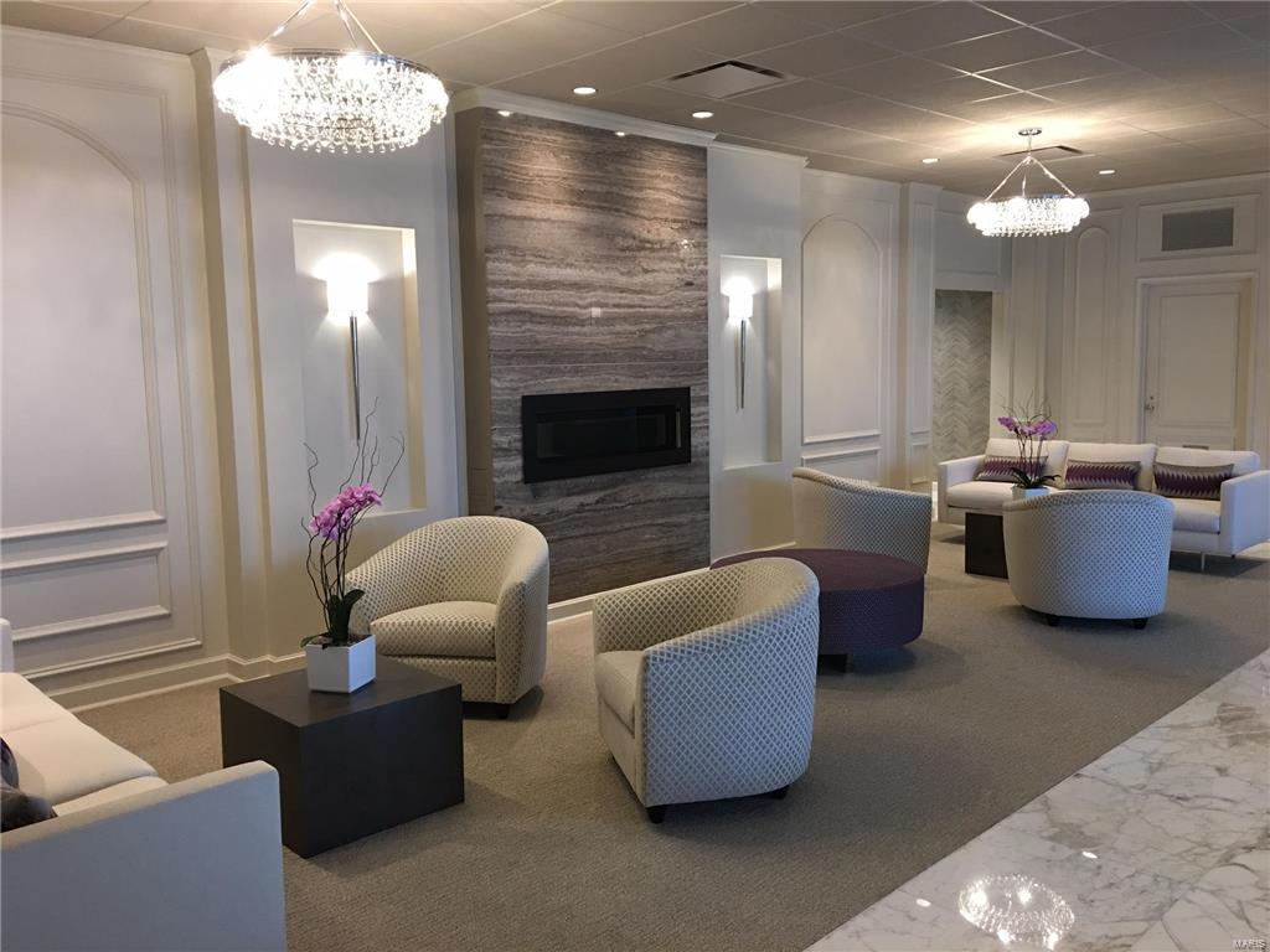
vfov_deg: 48.2
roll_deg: +1.1
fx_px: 1064
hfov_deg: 61.7
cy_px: 476
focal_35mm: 29
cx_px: 635
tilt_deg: -5.6
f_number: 2.2
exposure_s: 1/15
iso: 64
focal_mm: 4.15
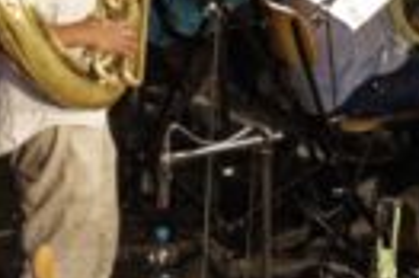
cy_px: 81
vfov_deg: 1.8
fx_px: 8974
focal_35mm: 772
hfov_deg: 2.7
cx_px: 649
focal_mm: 105
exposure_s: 1/60
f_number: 5.6
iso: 2200
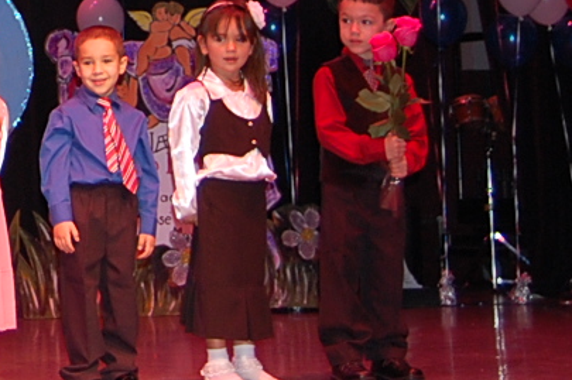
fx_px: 2476
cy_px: -123
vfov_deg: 8.6
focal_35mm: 156
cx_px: -332
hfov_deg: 12.4
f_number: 4.2
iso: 400
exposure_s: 1/60
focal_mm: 28
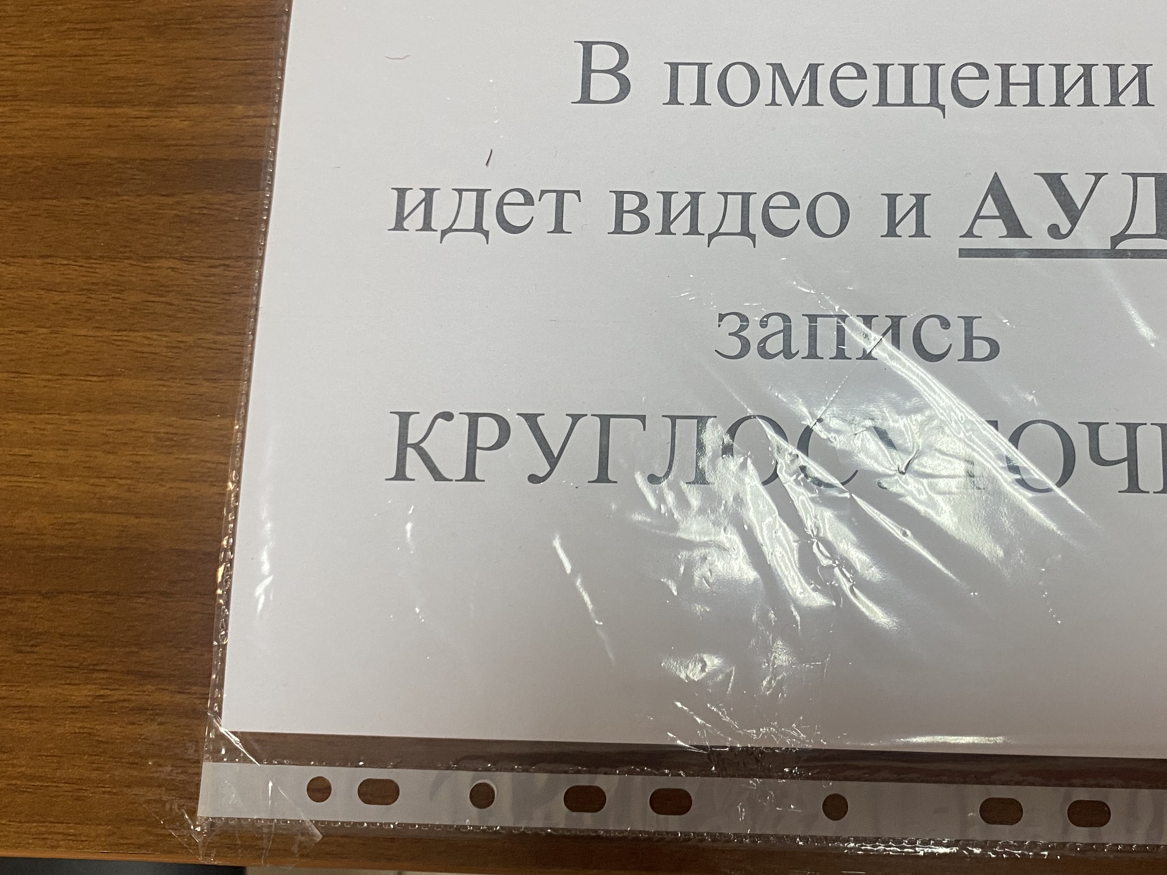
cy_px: 372
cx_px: 783
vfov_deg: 38.6
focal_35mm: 37
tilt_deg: -79.9
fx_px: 1247
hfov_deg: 49.2
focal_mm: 4.25
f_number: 1.8
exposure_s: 1/50
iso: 80
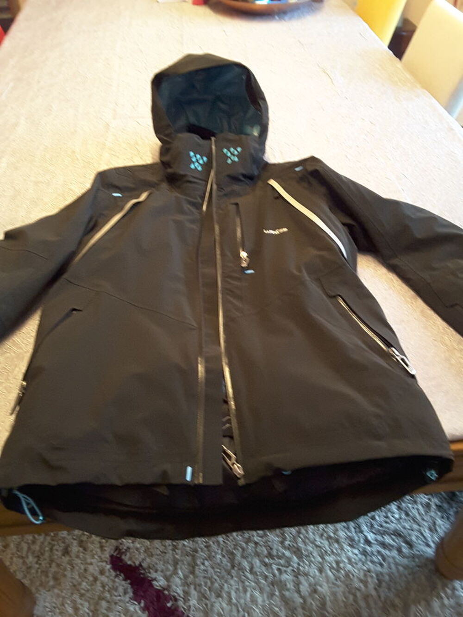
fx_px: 553
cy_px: 308
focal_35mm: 31
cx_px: 232
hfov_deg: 45.4
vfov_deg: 58.3
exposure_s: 1/17
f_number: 1.9
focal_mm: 2.9
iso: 320
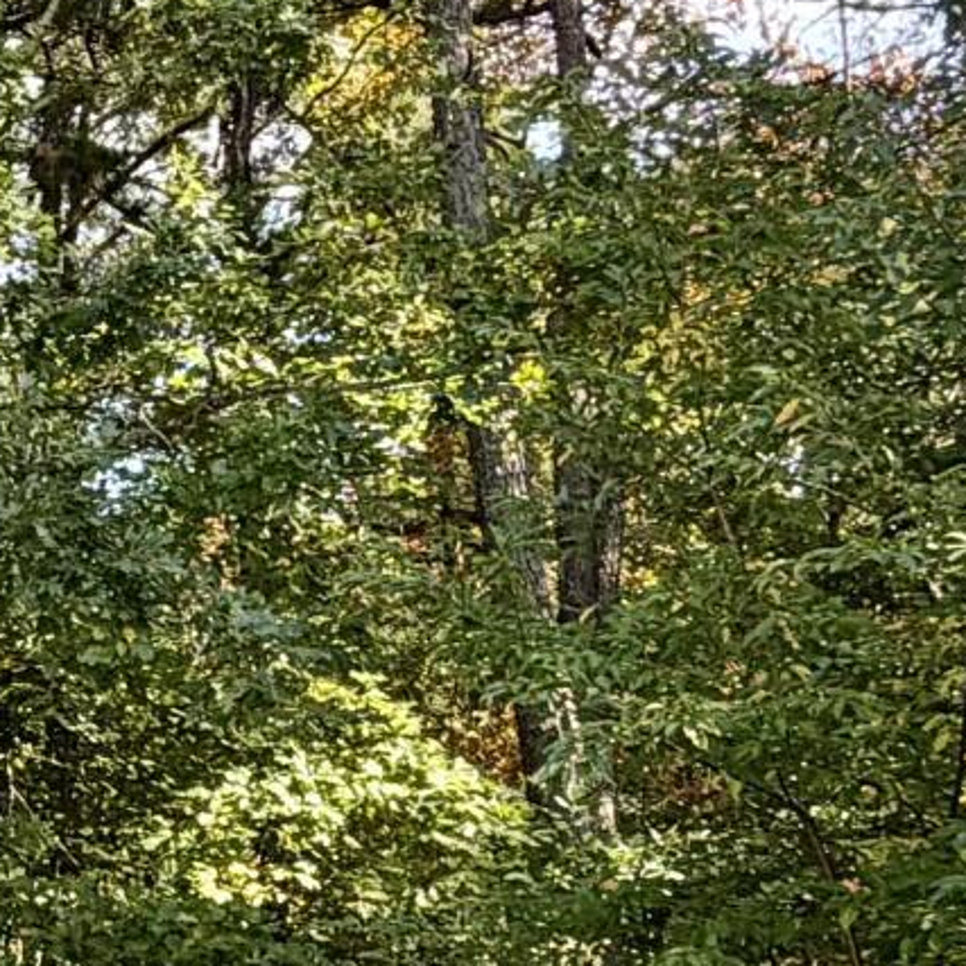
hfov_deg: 18.0
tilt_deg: +10.8
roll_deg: +4.4
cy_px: 665
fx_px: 2747
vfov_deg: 19.9
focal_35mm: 87
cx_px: -441
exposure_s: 1/243
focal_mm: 2.22
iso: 40
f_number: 2.2
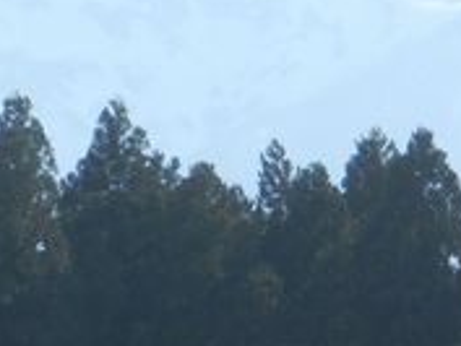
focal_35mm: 850
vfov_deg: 1.8
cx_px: 490
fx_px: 11328
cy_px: 332
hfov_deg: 2.3
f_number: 5.6
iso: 160
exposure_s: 1/500
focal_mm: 38.2
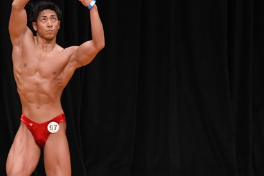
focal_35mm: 480
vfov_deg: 2.9
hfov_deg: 4.3
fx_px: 3517
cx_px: 37
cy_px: 119
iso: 3200
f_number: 5.6
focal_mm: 170
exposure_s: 1/400
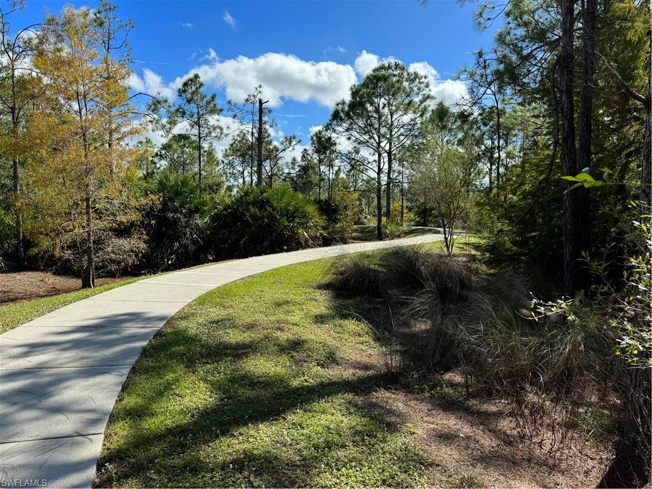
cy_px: 244
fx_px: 452
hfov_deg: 71.6
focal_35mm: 24
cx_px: 326
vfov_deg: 56.8
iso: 80
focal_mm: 6.86
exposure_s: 1/3413
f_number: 1.78
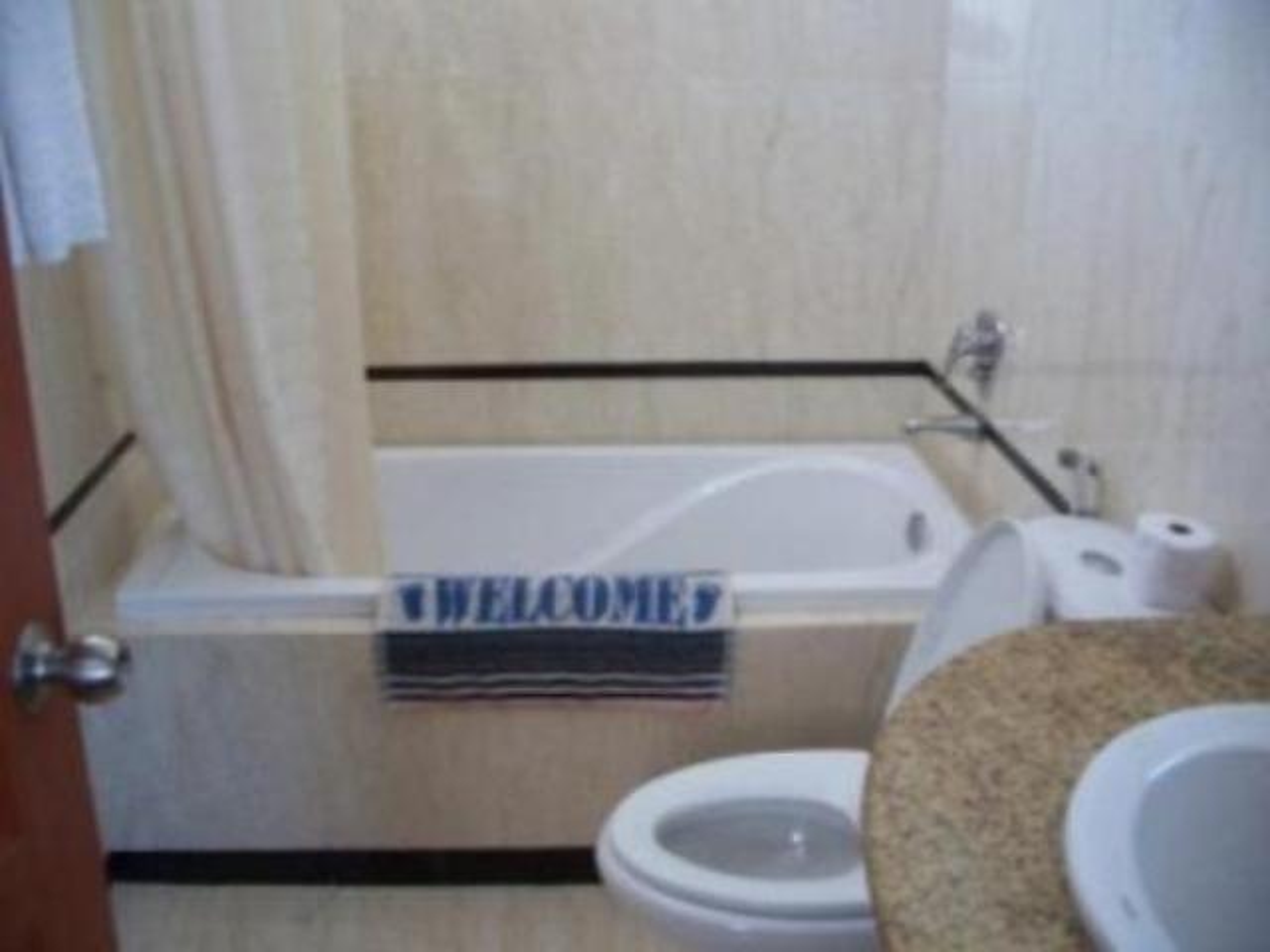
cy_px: 476
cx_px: 635
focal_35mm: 37
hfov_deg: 50.1
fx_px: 1357
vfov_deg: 38.7
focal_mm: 7.8
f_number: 2.8
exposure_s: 1/13
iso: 200
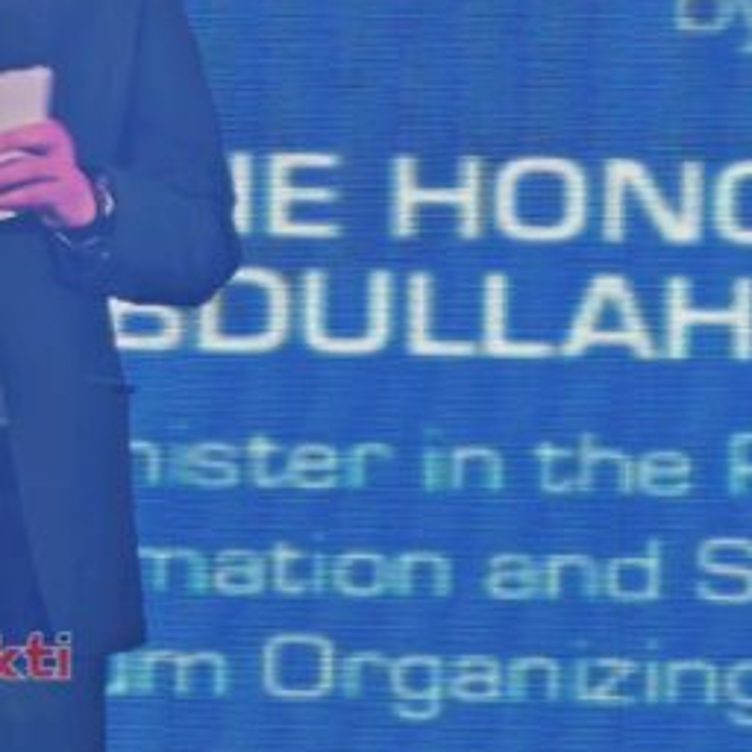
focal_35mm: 648
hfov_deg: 2.7
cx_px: -59
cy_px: 138
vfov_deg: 2.7
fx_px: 15927
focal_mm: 15.38
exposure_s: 1/60.2
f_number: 2.6
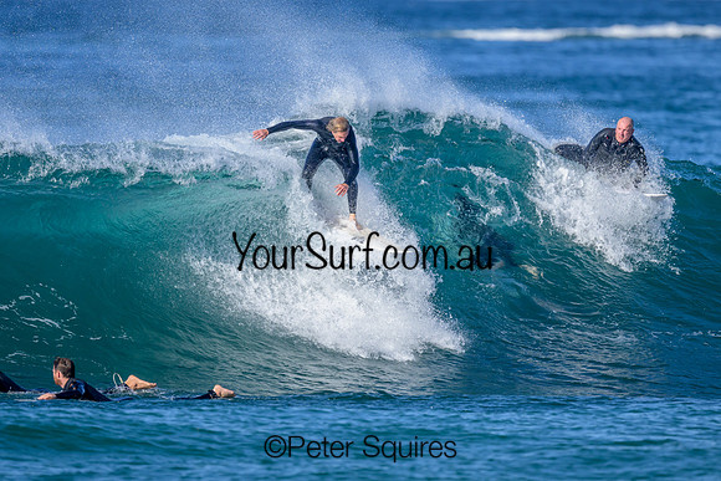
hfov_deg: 2.0
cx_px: 325
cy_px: 219
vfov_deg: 1.4
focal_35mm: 1017
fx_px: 20364
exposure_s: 1/2000
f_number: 6.3
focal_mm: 800
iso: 500
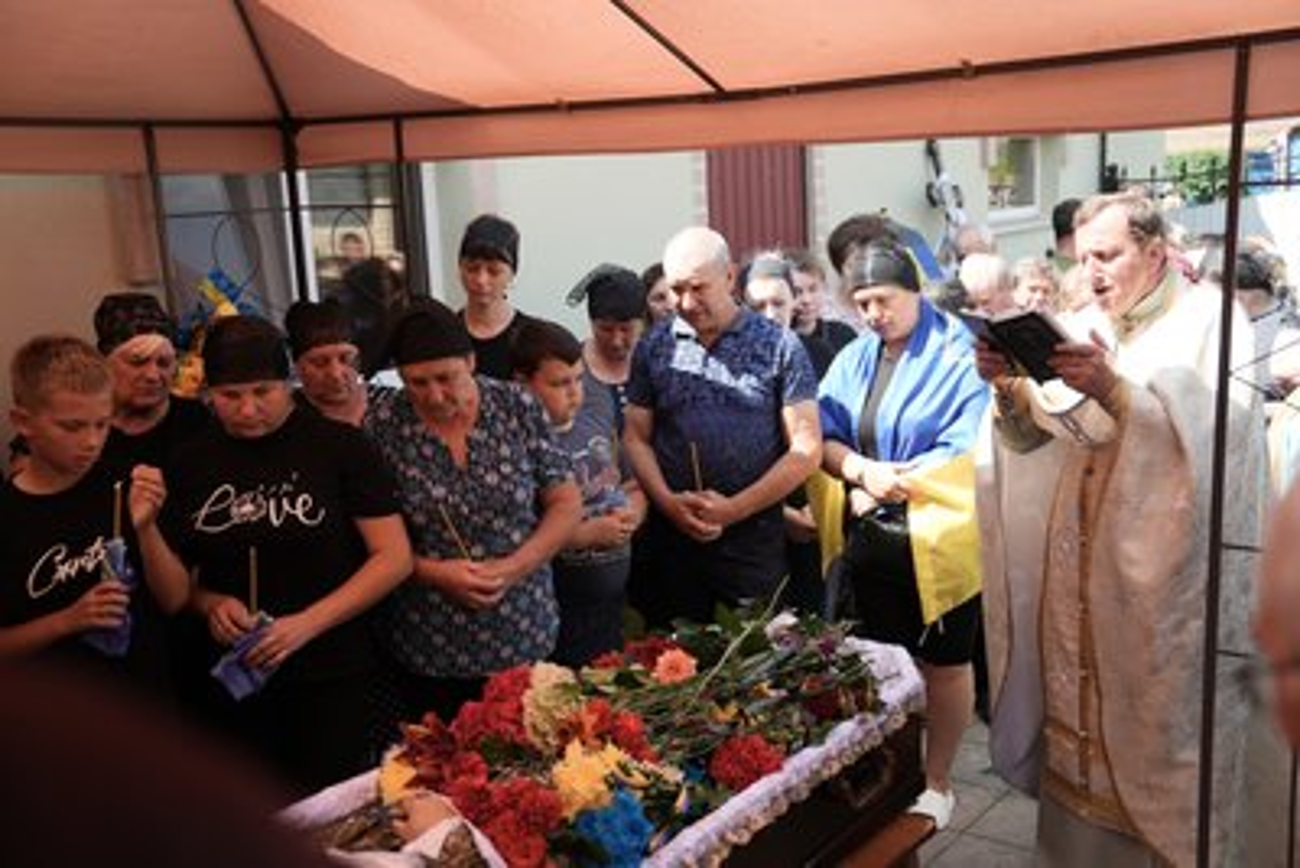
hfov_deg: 54.4
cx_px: 650
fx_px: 1264
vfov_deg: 37.9
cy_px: 434
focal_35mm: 35
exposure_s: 1/125
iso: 200
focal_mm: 35
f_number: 2.8
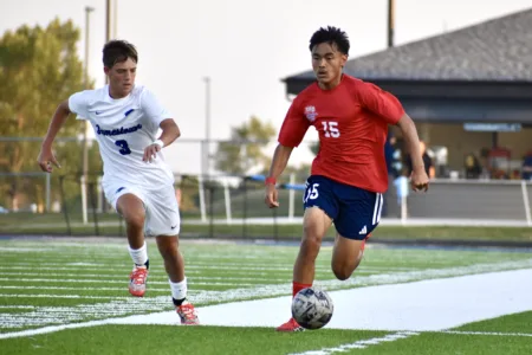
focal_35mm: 390
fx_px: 5763
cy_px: 178
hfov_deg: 5.3
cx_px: 266
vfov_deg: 3.5
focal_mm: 260
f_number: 6
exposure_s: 1/640
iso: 800
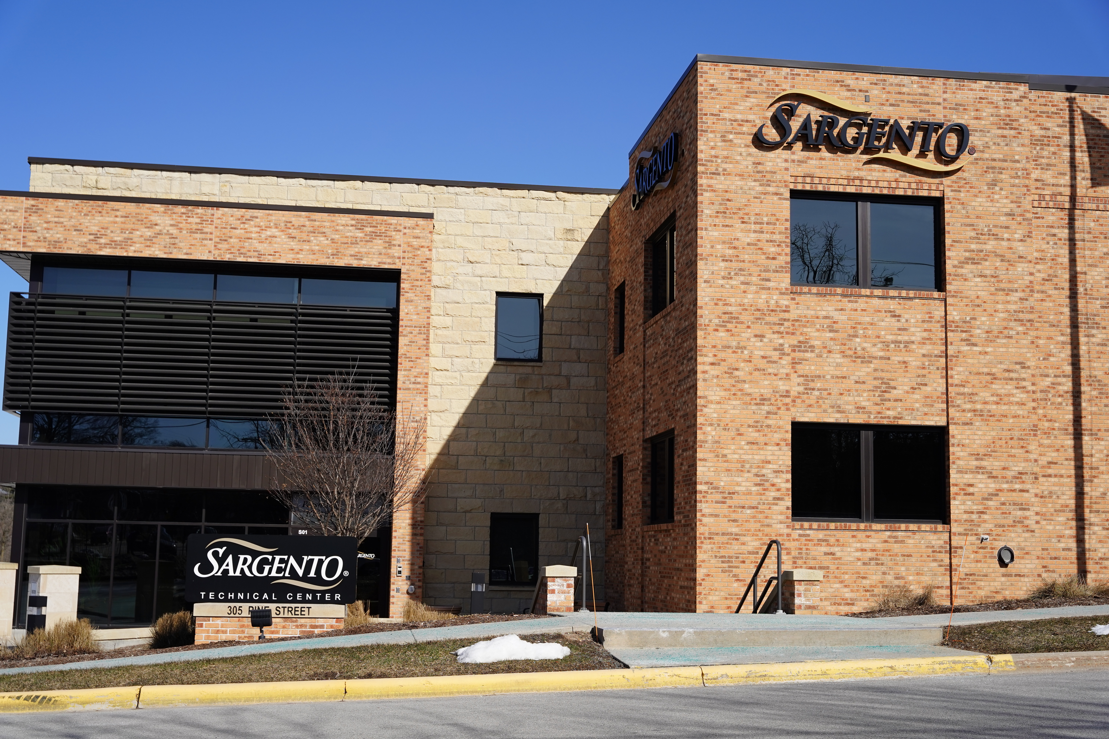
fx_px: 1352
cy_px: 370
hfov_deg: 44.6
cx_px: 554
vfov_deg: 30.6
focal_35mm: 44
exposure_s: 1/1600
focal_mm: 43.9
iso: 250
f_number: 5.6
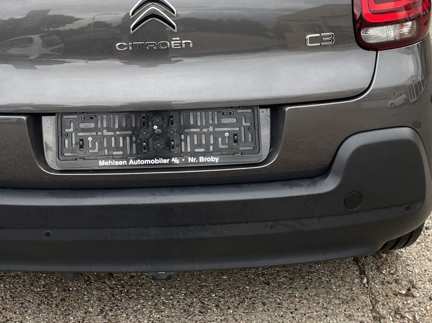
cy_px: 47
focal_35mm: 48
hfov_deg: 39.4
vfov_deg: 29.3
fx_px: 599
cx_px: 157
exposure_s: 1/259
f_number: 1.6
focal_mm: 4.2
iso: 32
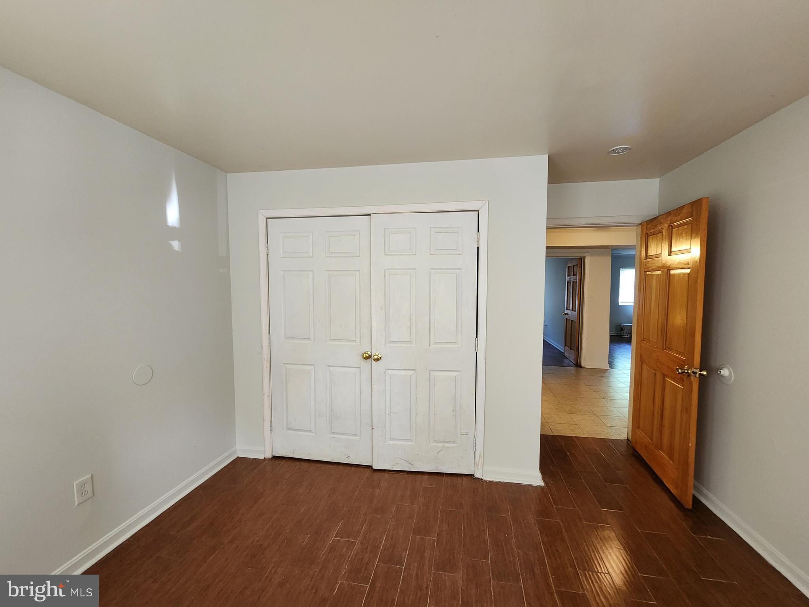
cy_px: 304
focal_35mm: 13
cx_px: 404
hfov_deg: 106.2
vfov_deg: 89.9
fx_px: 304
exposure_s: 1/40
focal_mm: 2.2
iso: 320
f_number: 2.2
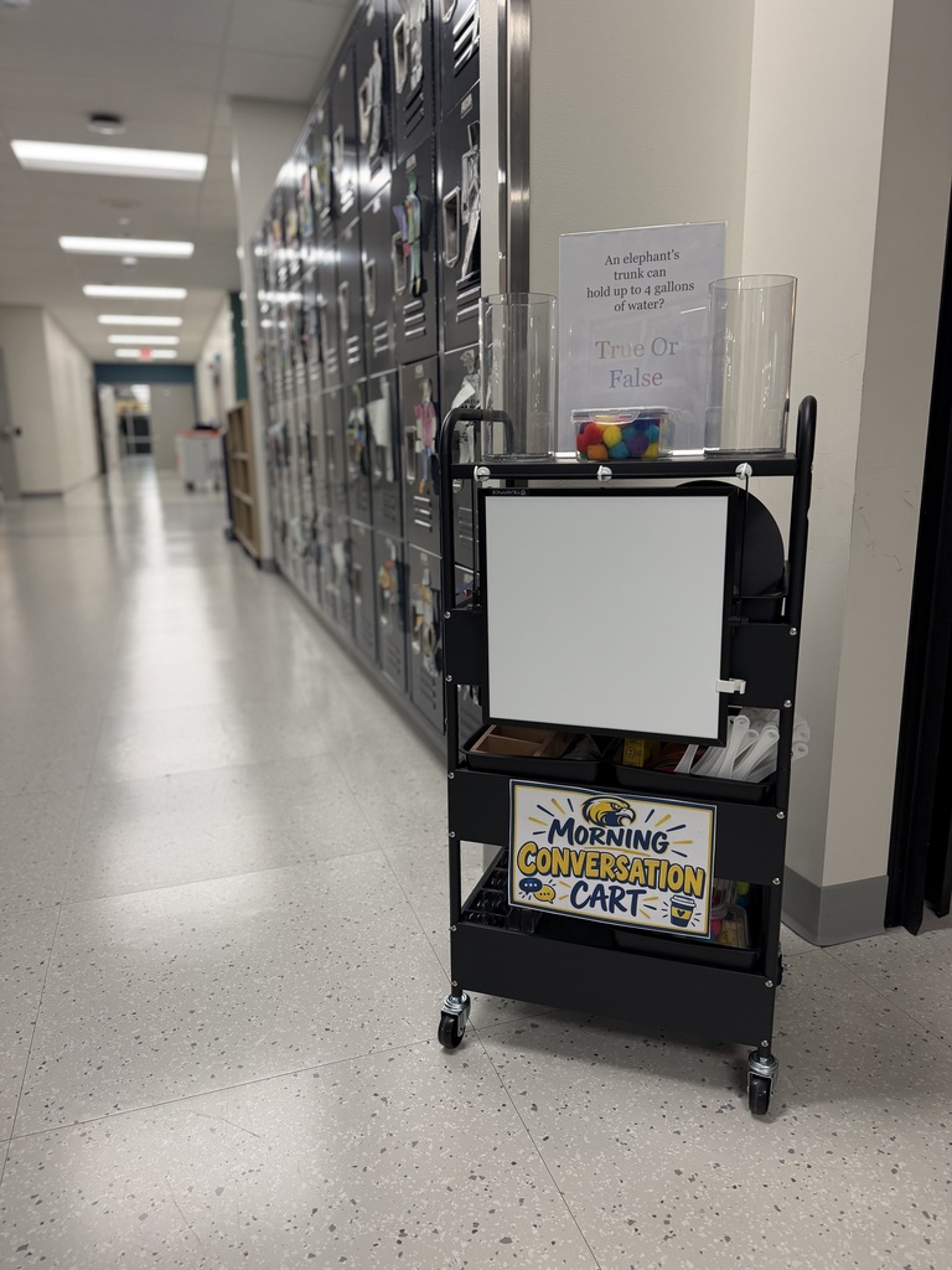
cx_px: 476
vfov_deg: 71.6
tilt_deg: -13.2
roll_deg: +0.1
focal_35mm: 24
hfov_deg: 56.8
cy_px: 635
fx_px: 880
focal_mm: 6.76
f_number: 1.78
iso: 200
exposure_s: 1/120
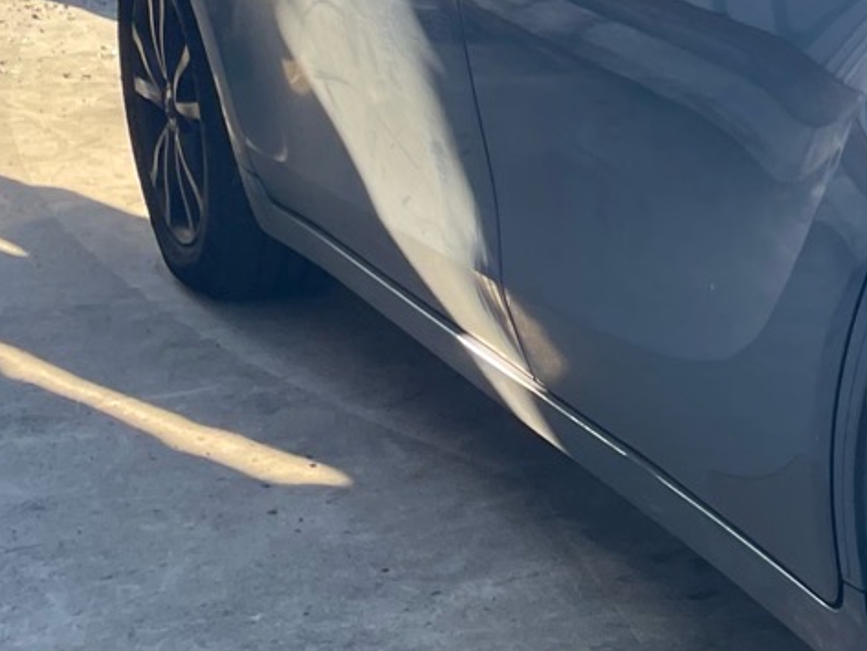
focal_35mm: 99
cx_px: 1498
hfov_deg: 16.9
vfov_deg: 14.9
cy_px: 149
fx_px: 2480
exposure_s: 1/389
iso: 32
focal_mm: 4.2
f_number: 1.6
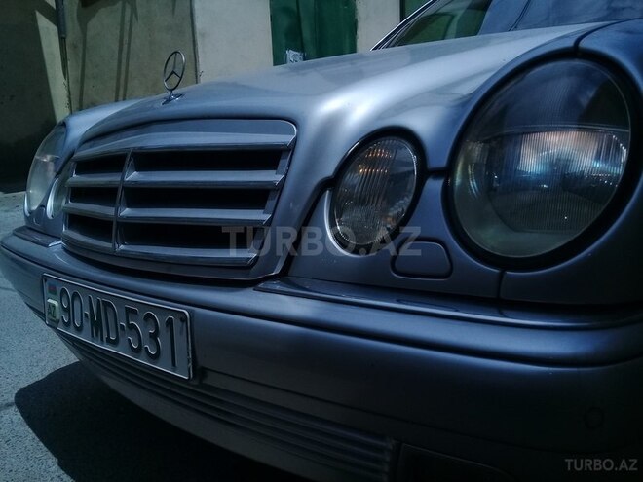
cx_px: 322
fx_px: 576
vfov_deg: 45.4
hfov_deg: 58.4
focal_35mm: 31
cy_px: 241
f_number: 2.2
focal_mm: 3.3
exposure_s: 1/1205
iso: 50
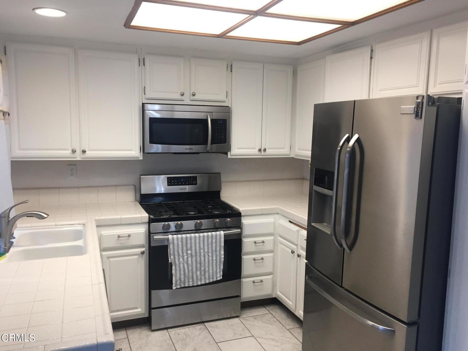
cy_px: 176
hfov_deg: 61.7
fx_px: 392
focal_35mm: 29
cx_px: 234
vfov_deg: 48.2
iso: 50
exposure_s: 1/30
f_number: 2.2
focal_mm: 4.15
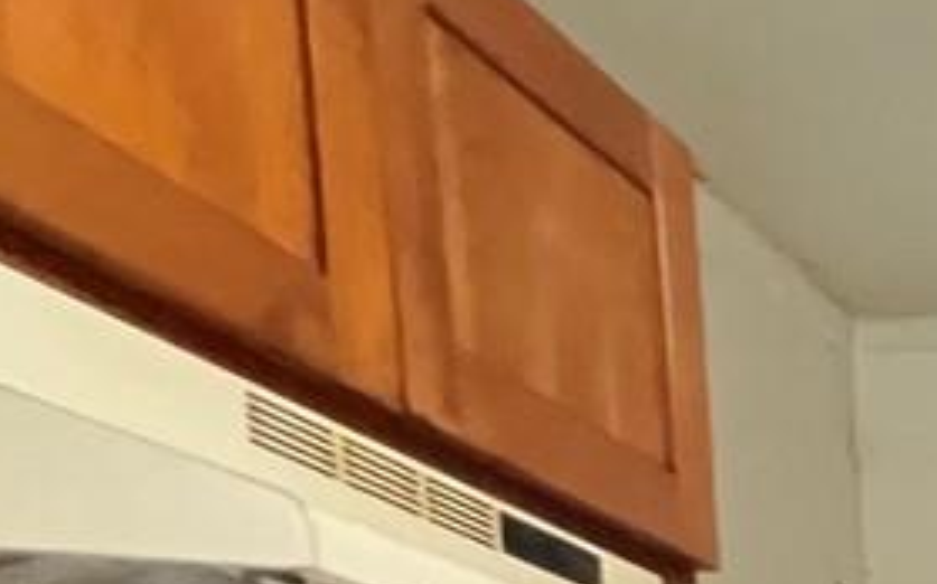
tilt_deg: -6.9
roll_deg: +1.7
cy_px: 1332
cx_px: 1787
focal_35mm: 79
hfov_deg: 18.7
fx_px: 2016
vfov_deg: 13.1
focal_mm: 1.57
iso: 800
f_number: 1.8
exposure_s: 1/40
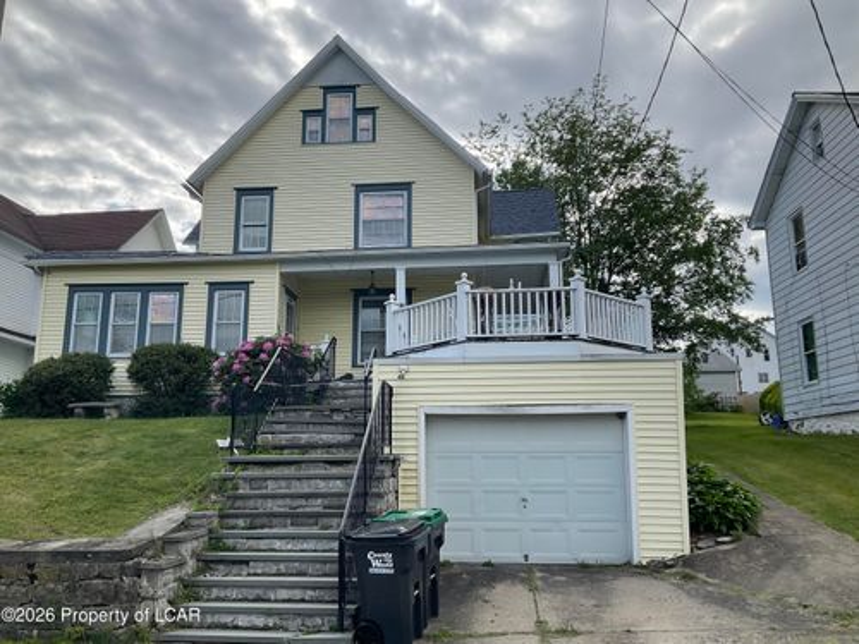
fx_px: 720
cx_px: 430
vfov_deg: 48.2
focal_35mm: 29
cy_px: 322
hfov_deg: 61.7
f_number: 1.8
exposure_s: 1/1675
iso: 16
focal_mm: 3
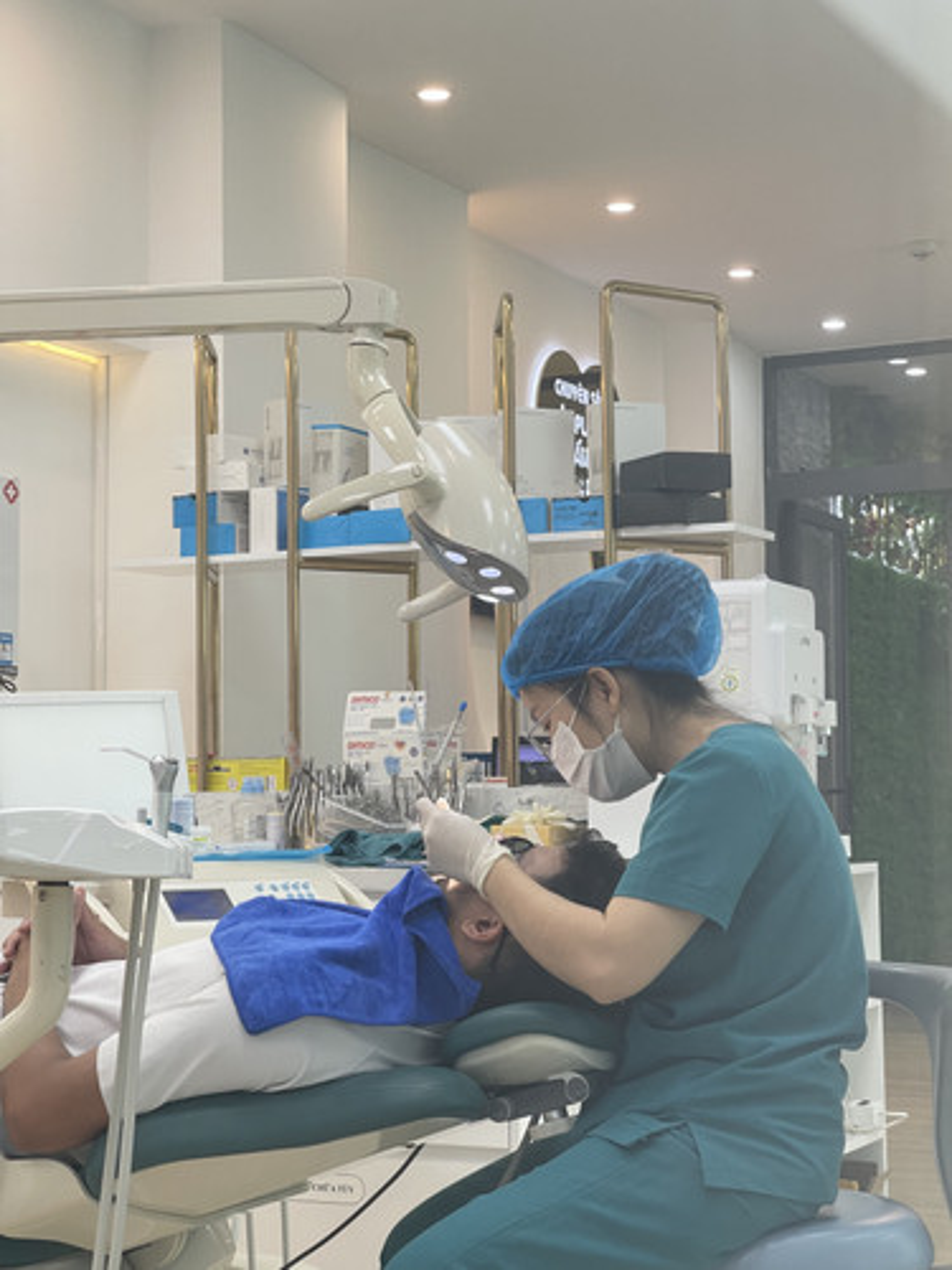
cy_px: 635
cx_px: 476
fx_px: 2347
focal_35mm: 64
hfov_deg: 22.9
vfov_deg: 30.3
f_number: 2.2
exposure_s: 1/100
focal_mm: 7.5
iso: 80
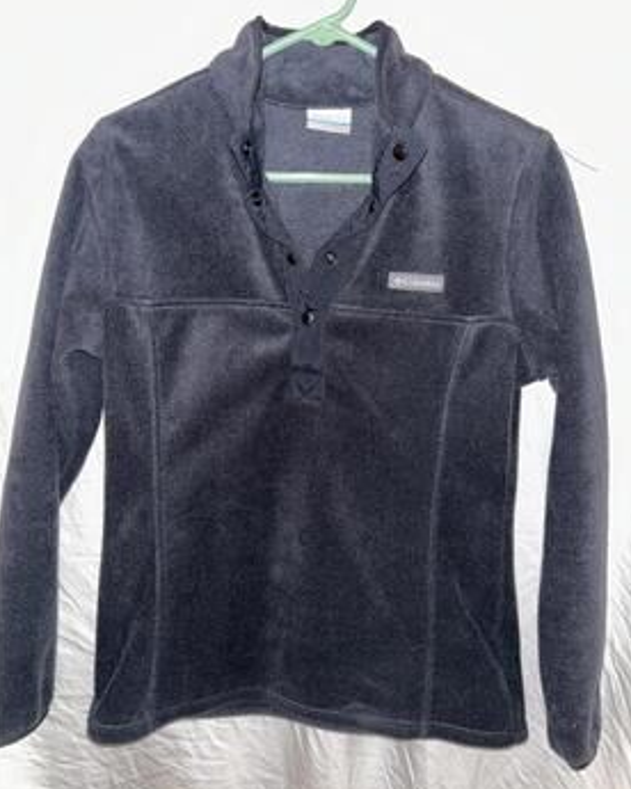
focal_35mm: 28
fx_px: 654
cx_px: 318
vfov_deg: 62.2
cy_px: 414
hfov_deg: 51.5
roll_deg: -1.4
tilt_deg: -14.5
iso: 40
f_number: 1.5
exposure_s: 1/4
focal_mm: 5.7
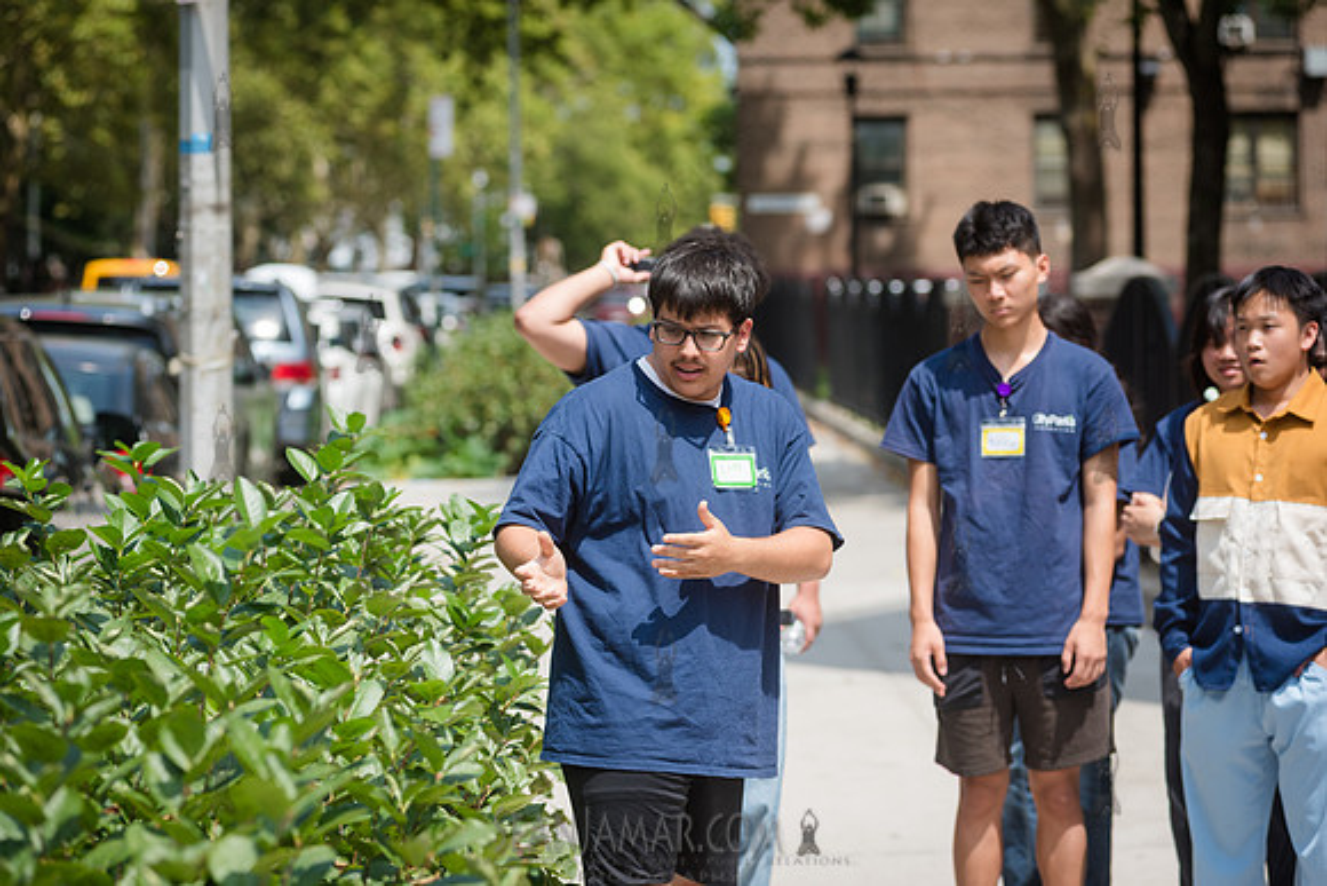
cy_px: 443
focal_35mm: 126
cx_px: 664
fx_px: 4633
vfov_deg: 10.9
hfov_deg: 16.3
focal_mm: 125
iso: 200
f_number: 4.5
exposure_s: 1/1000
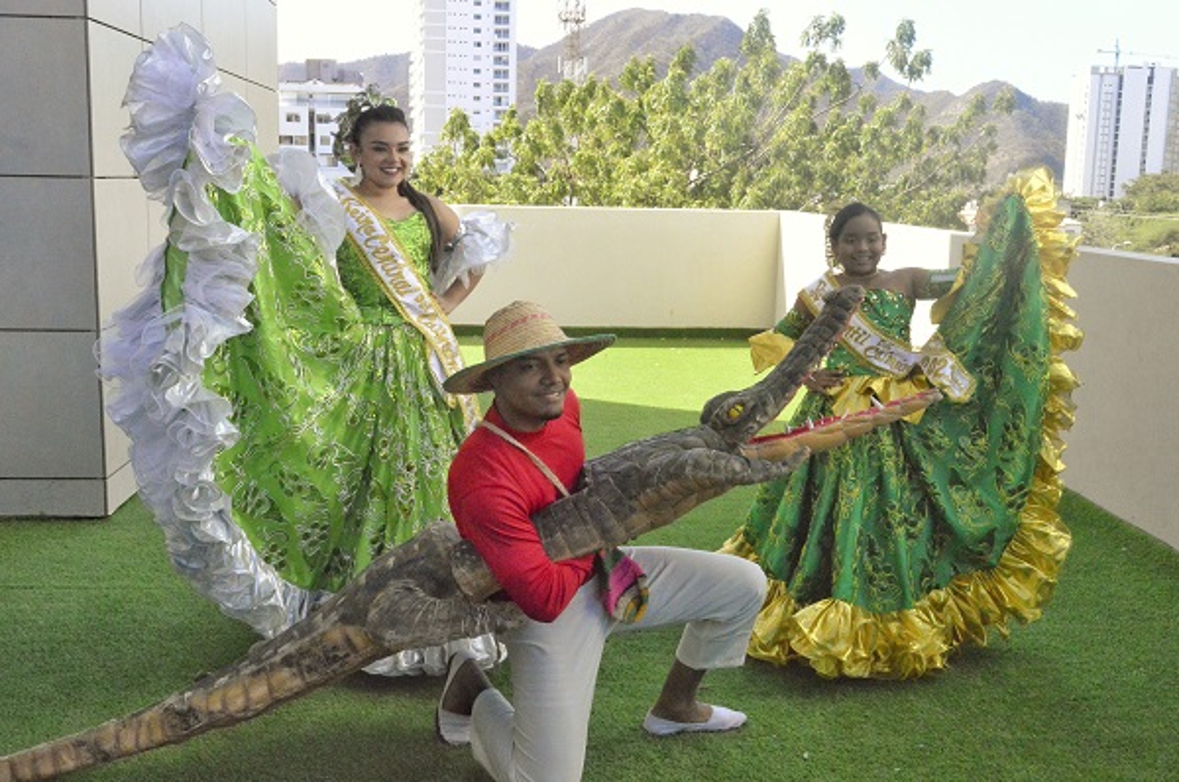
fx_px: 1226
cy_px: 391
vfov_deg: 35.4
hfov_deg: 51.4
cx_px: 590
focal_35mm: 38
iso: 6400
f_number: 13
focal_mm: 25
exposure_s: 1/2000
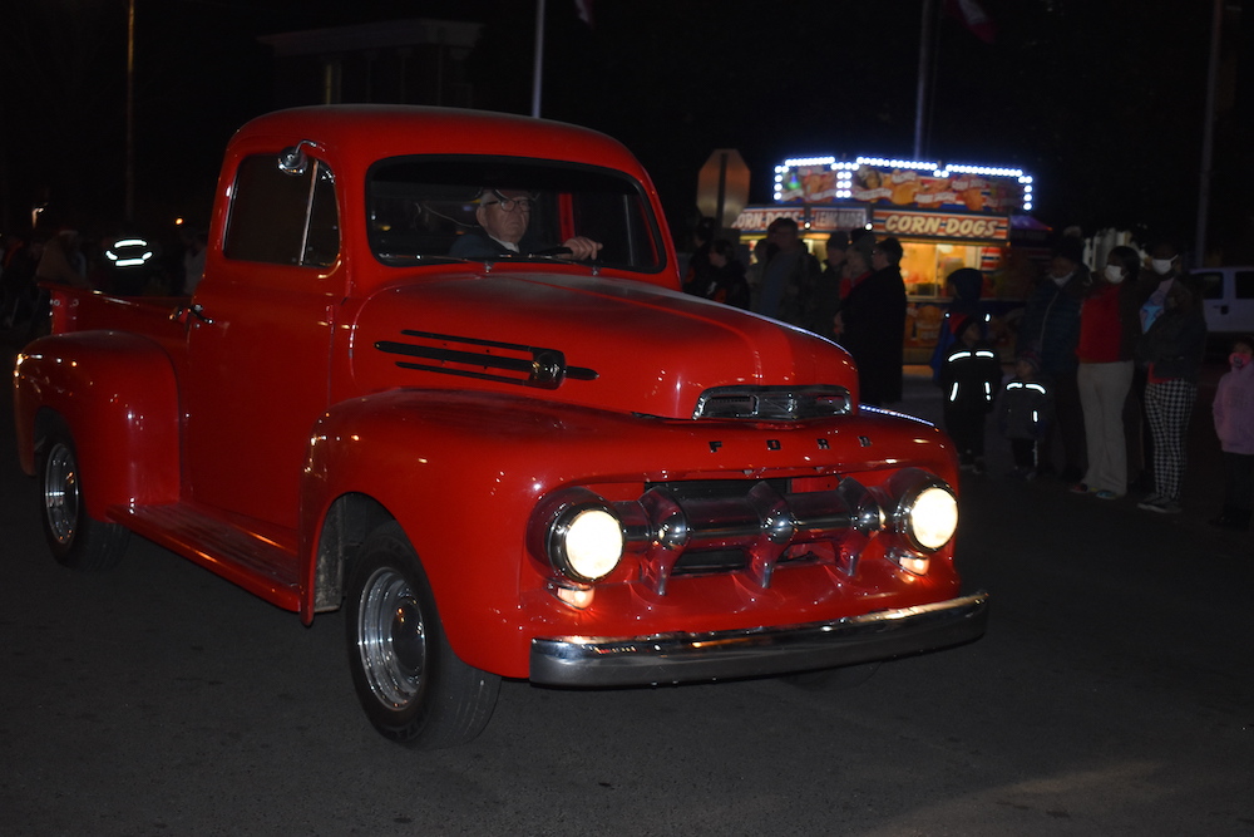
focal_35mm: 52
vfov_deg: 25.8
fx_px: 1829
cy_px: 418
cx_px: 627
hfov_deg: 37.8
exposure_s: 1/100
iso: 1600
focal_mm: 35
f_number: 4.5
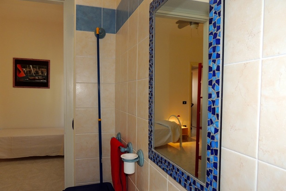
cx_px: 141
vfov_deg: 49.5
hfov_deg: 69.4
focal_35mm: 26
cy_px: 104
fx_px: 207
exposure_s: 1/30
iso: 200
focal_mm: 4.3
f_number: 3
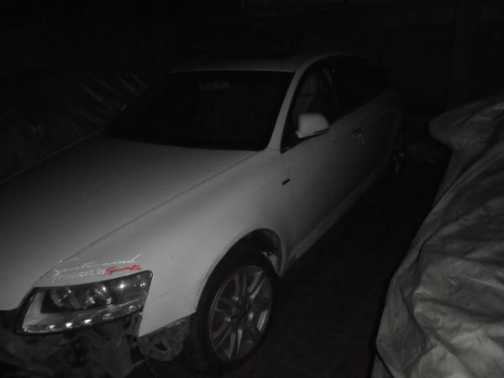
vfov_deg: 53.1
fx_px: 379
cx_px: 252
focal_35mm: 26
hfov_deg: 67.3
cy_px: 189
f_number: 11.5
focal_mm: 4.6
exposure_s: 1/30
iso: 640
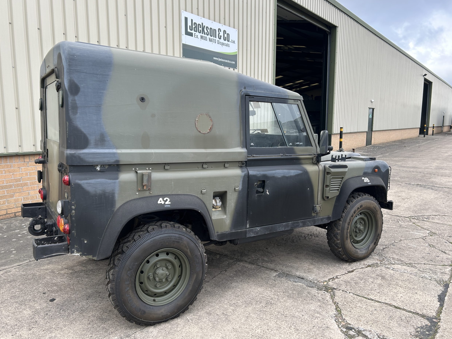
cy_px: 165
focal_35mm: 27
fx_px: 353
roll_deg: -0.6
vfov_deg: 51.4
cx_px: 219
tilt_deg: -6.8
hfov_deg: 65.3
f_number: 1.5
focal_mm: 5.7
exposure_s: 1/552
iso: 50
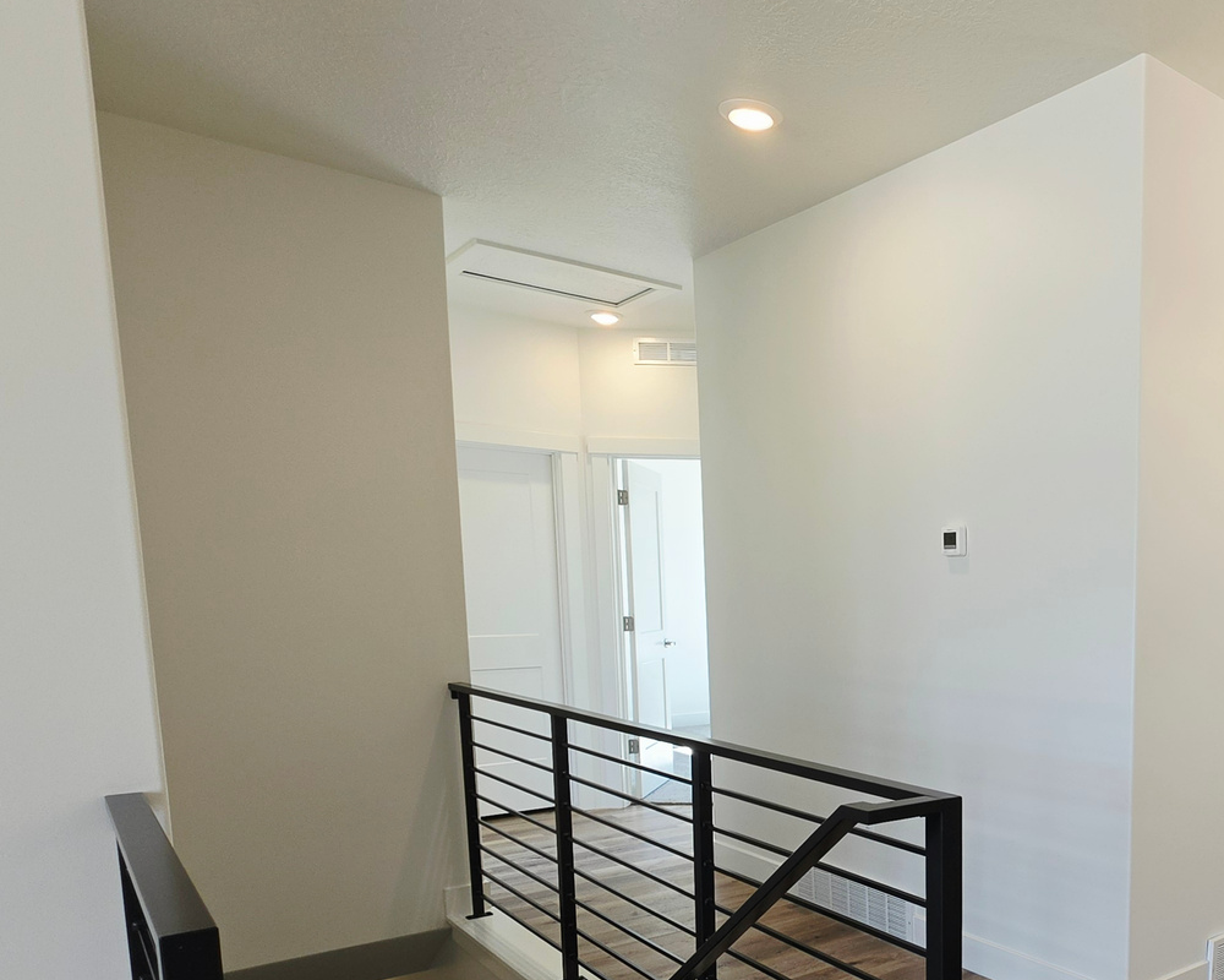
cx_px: 1058
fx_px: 942
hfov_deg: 58.3
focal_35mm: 26
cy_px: 726
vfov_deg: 52.7
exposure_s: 1/120
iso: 40
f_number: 1.9
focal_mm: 2.2
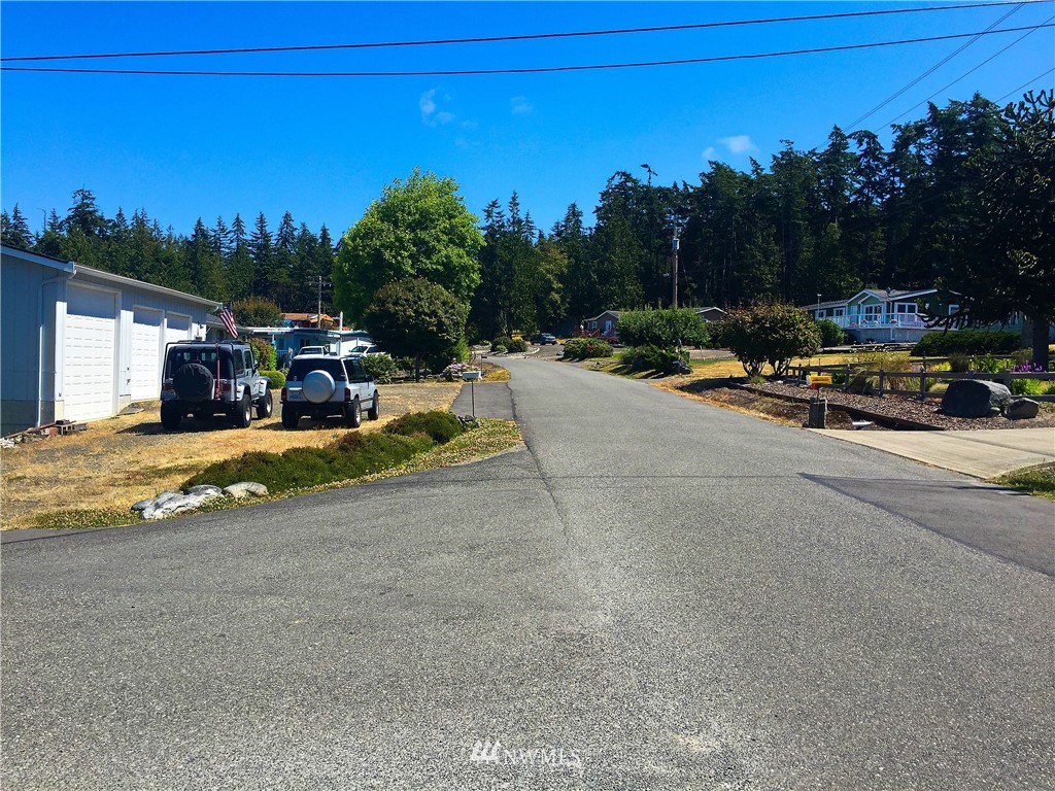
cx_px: 528
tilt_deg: -1.9
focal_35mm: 29
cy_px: 396
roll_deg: -3.6
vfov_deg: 48.2
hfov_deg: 61.7
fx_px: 884
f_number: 2.2
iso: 32
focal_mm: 4.15
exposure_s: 1/1582
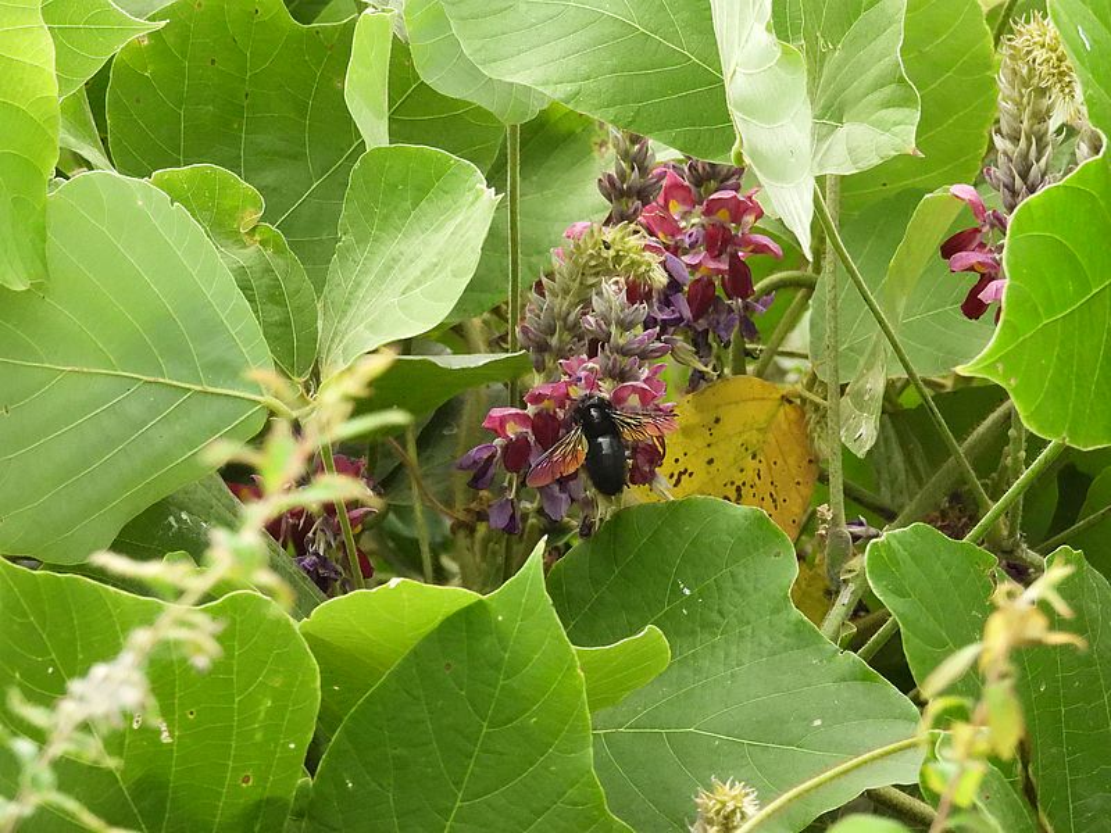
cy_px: 416
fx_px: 12838
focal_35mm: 400
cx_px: 556
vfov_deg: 3.7
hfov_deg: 5.0
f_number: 5
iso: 1600
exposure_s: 1/1600
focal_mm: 71.4
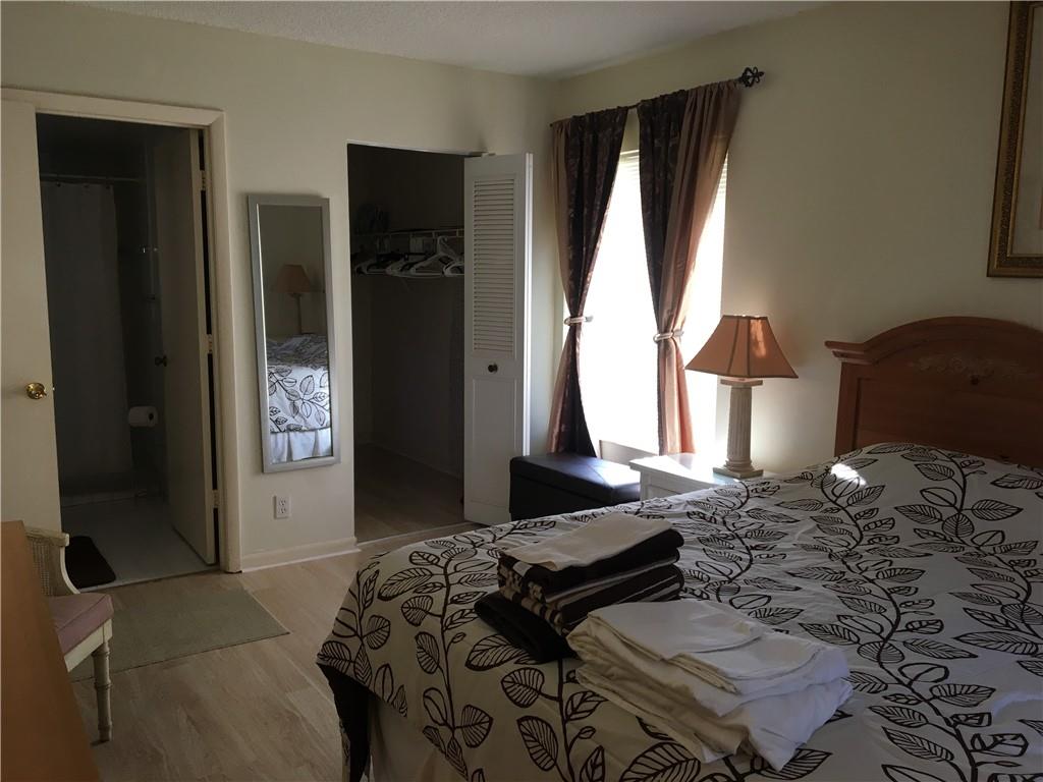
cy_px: 391
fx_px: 874
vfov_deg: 48.2
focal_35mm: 29
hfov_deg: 61.7
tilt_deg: -9.1
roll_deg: -0.3
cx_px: 522
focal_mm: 4.15
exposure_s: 1/30
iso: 25
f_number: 2.2
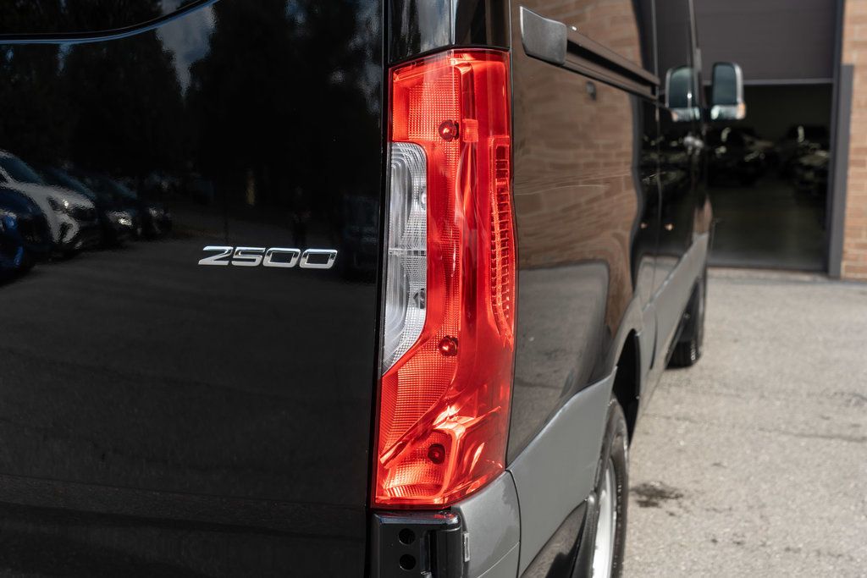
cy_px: 289
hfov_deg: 46.4
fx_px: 1012
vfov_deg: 31.9
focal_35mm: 42
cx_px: 434
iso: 125
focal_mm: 28
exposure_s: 1/320
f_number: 4
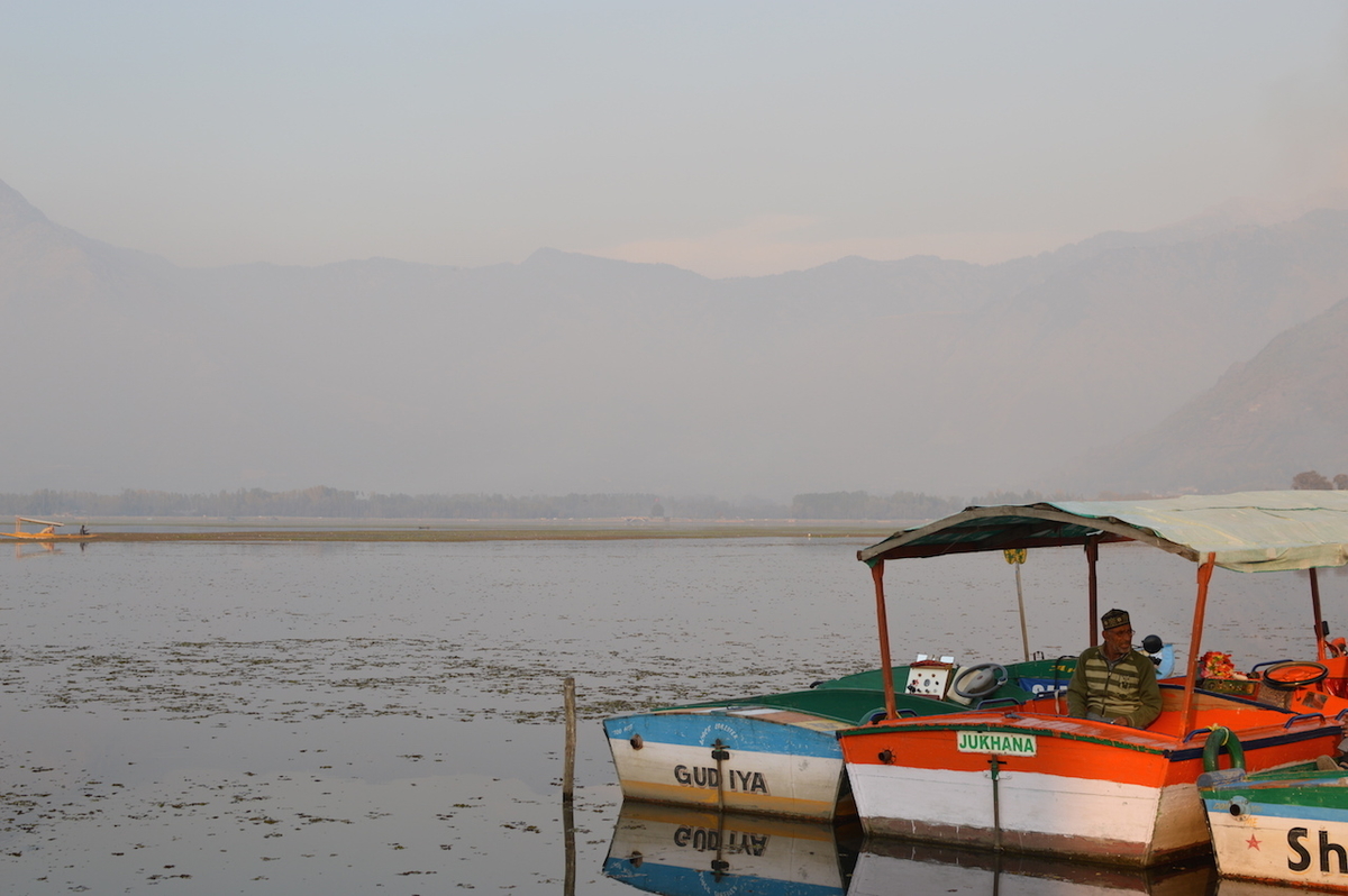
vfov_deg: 25.7
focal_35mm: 52
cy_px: 448
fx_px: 1964
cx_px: 674
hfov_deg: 37.9
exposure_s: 1/160
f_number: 6.3
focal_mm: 35
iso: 100
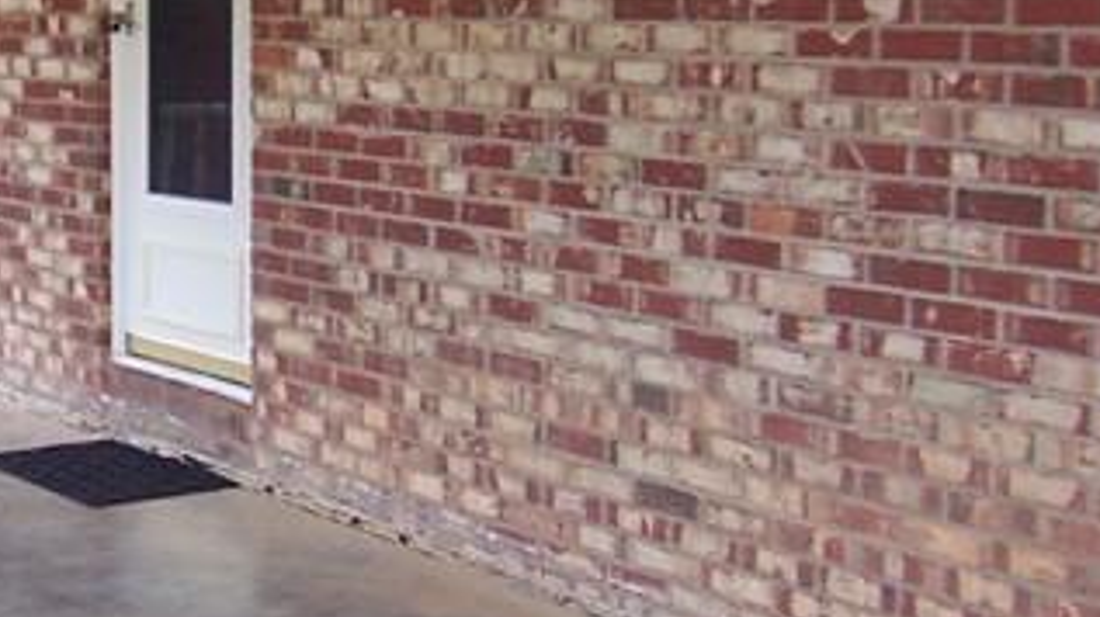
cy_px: 357
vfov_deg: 14.9
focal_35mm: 81
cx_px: 87
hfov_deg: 25.3
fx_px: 2362
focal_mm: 3.8
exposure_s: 1/40
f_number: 2.8
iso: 64
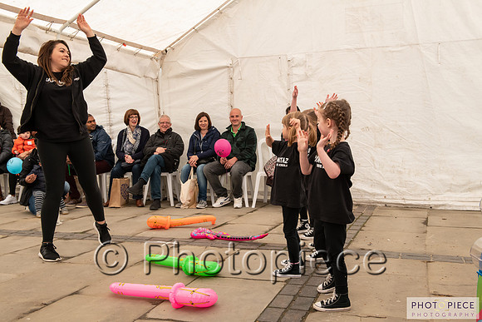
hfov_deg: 50.7
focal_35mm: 38
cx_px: 241
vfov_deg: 35.1
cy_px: 161
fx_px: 509
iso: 720
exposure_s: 1/320
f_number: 8
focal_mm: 38
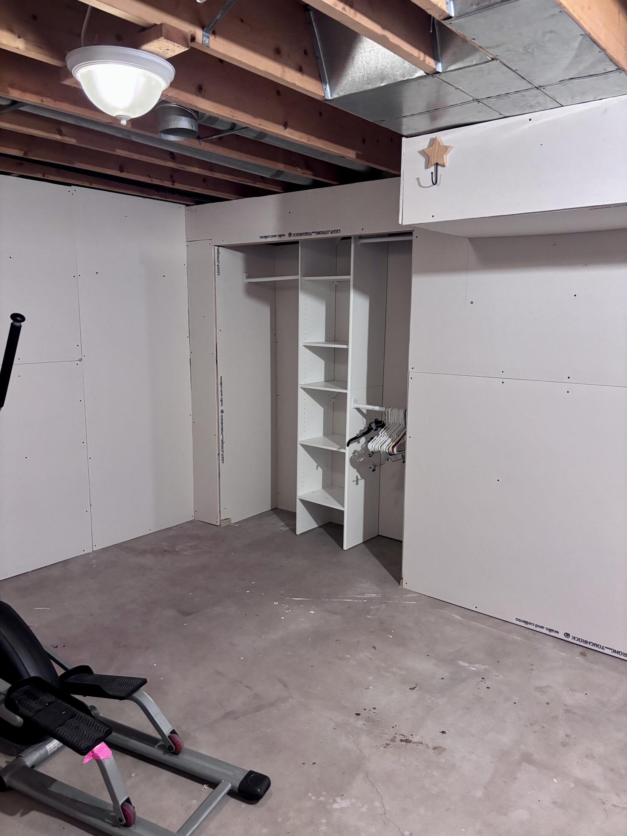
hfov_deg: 53.1
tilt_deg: -10.2
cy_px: 418
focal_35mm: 26
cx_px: 314
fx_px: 628
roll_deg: -1.2
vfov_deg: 67.3
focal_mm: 5.96
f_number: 1.6
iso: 500
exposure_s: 1/40
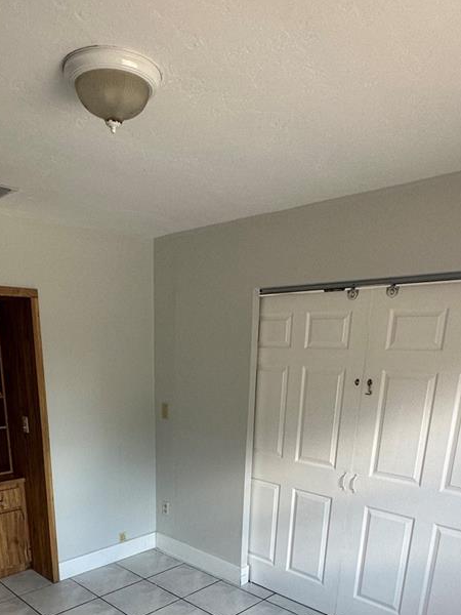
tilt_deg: -17.6
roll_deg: -1.3
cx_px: 192
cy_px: 497
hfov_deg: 49.5
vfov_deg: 58.3
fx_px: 497
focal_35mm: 28
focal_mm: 2.22
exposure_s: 1/120
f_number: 2.2
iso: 125
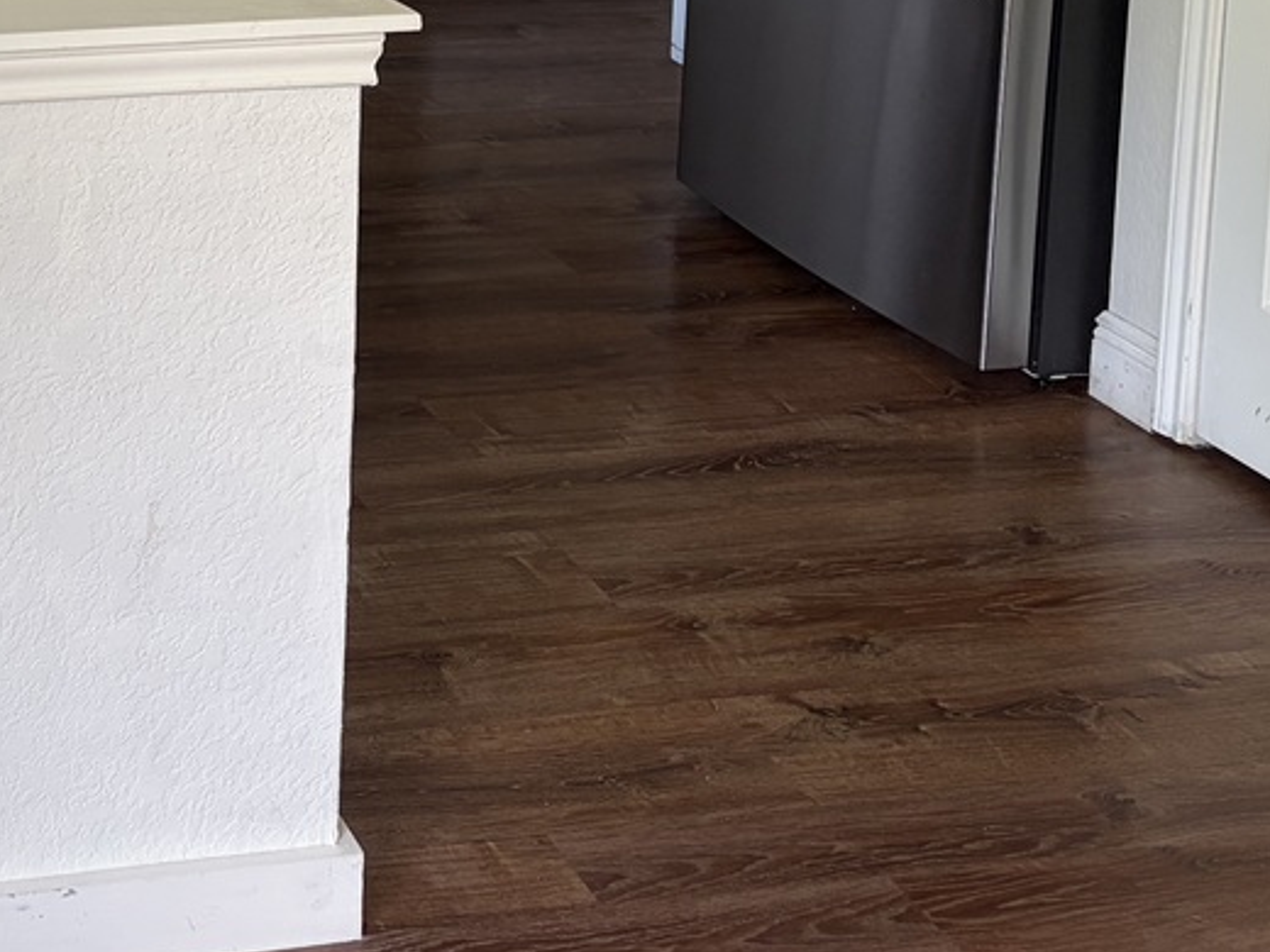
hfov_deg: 25.3
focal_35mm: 72
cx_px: -88
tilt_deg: -7.3
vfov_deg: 18.7
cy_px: -337
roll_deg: +0.1
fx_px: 2642
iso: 100
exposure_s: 1/122
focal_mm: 5.96
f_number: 1.6
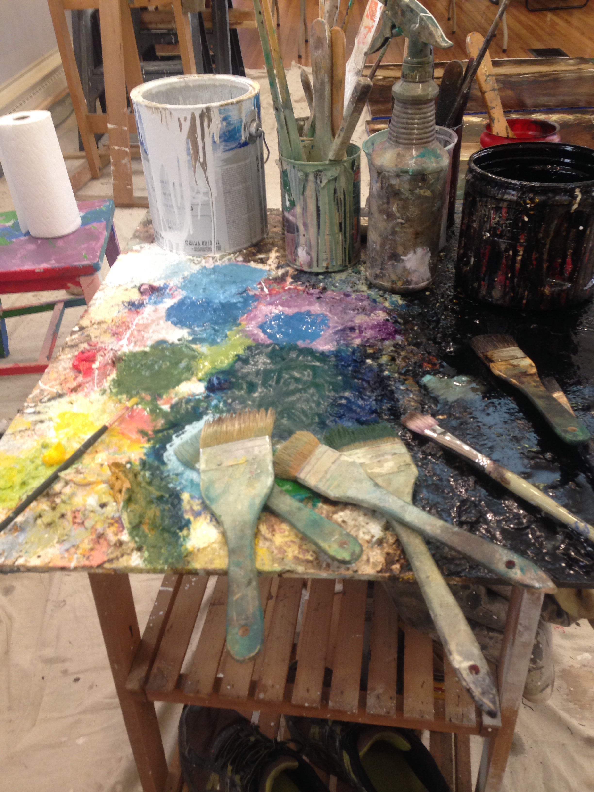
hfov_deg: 42.9
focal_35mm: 33
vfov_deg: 55.4
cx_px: 297
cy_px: 396
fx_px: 755
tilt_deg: -36.2
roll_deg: +2.7
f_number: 2.4
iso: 100
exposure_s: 1/20
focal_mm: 4.12
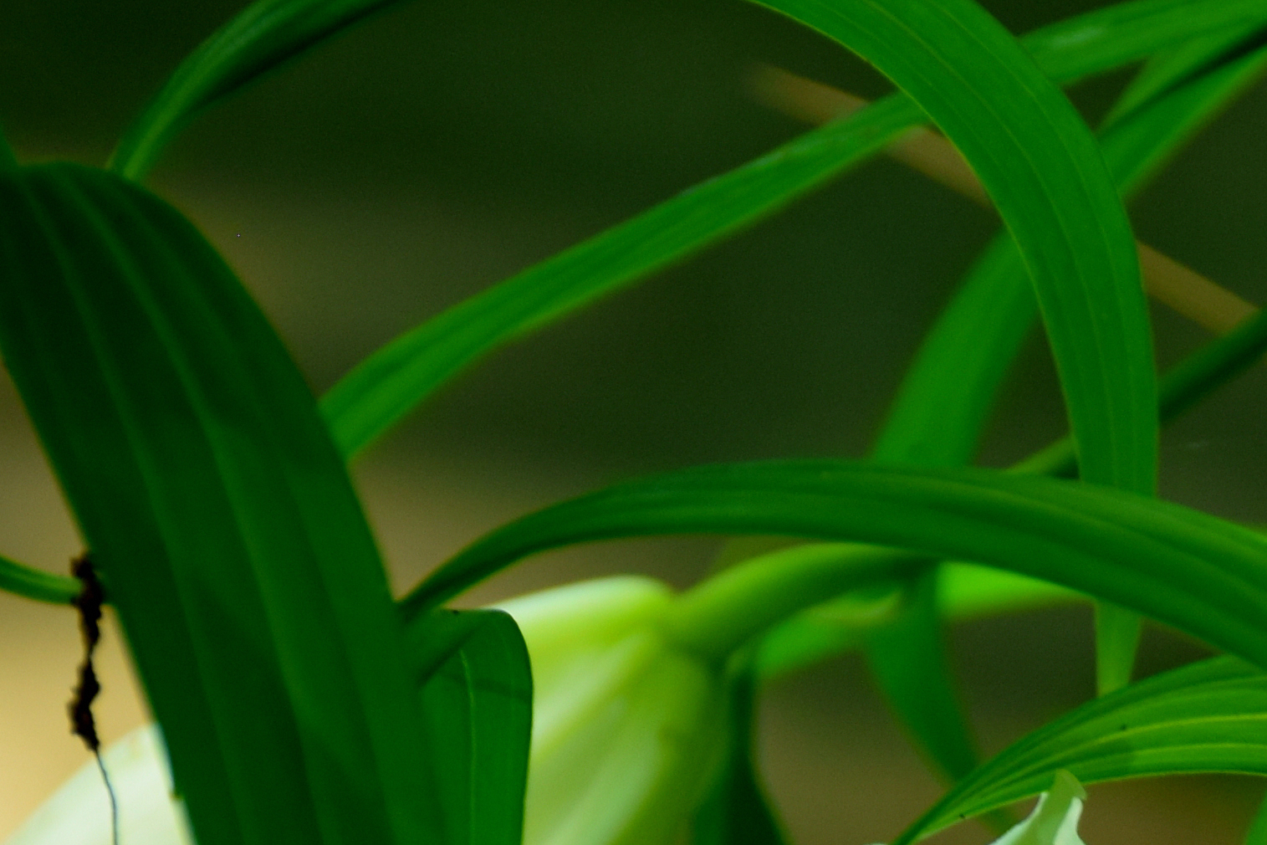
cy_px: 1461
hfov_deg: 4.1
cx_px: 1485
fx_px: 17771
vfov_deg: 2.7
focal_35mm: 505
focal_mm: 85
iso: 200
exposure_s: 1/13
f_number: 6.3
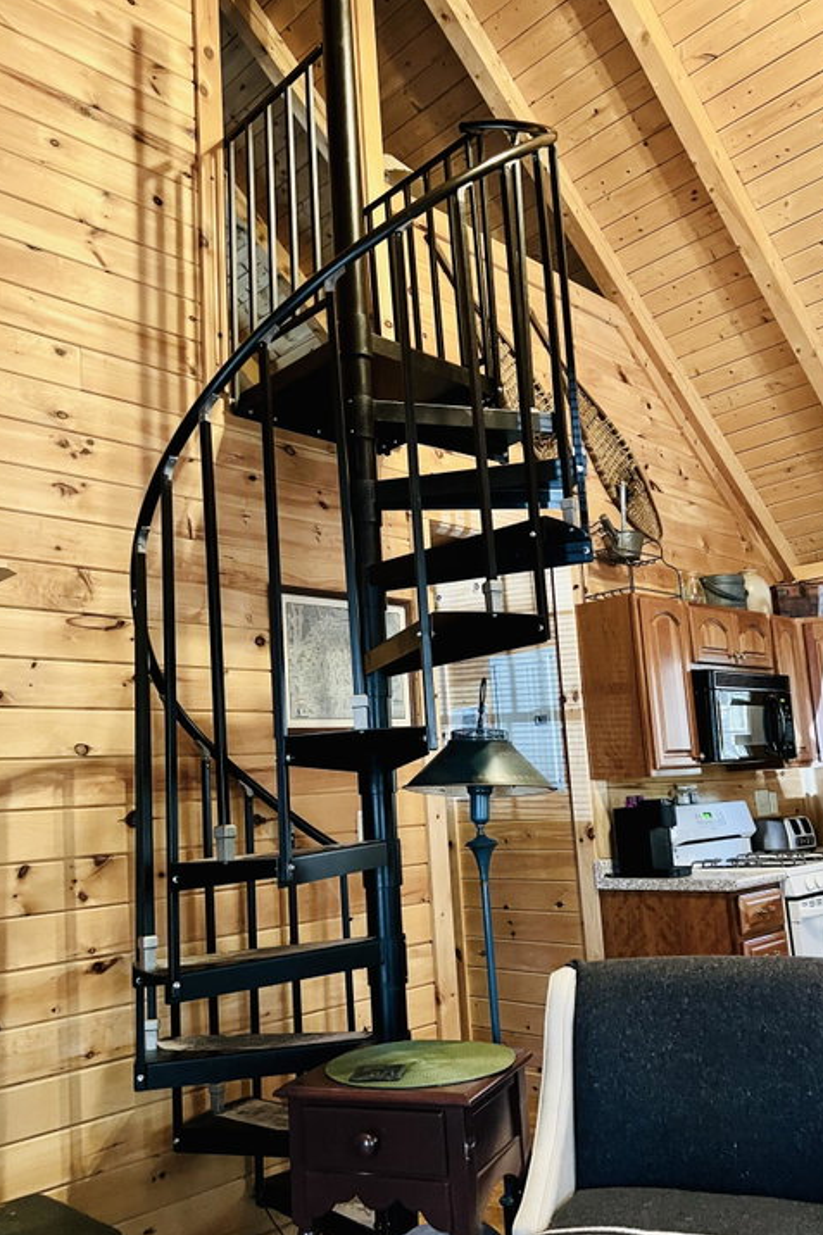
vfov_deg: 63.7
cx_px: 433
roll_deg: +3.5
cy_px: 631
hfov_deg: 44.9
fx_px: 995
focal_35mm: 29
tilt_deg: +10.7
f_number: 1.5
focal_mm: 5.7
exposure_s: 1/30
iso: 500
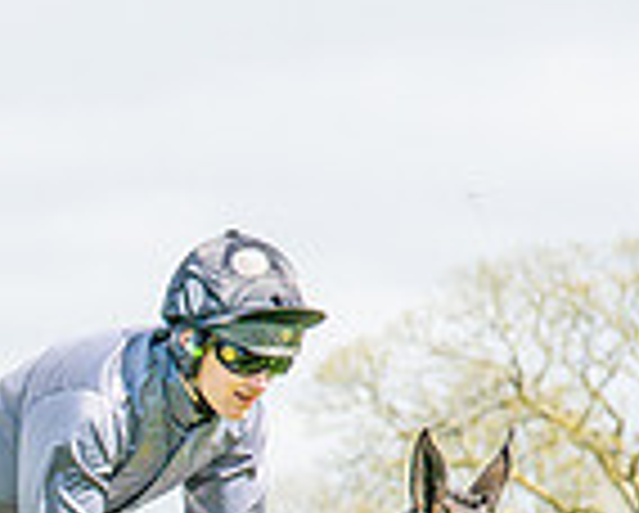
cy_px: 999
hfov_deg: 4.1
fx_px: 8863
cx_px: 9
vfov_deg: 3.3
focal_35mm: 468
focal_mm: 70
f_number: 4
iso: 200
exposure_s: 1/2500
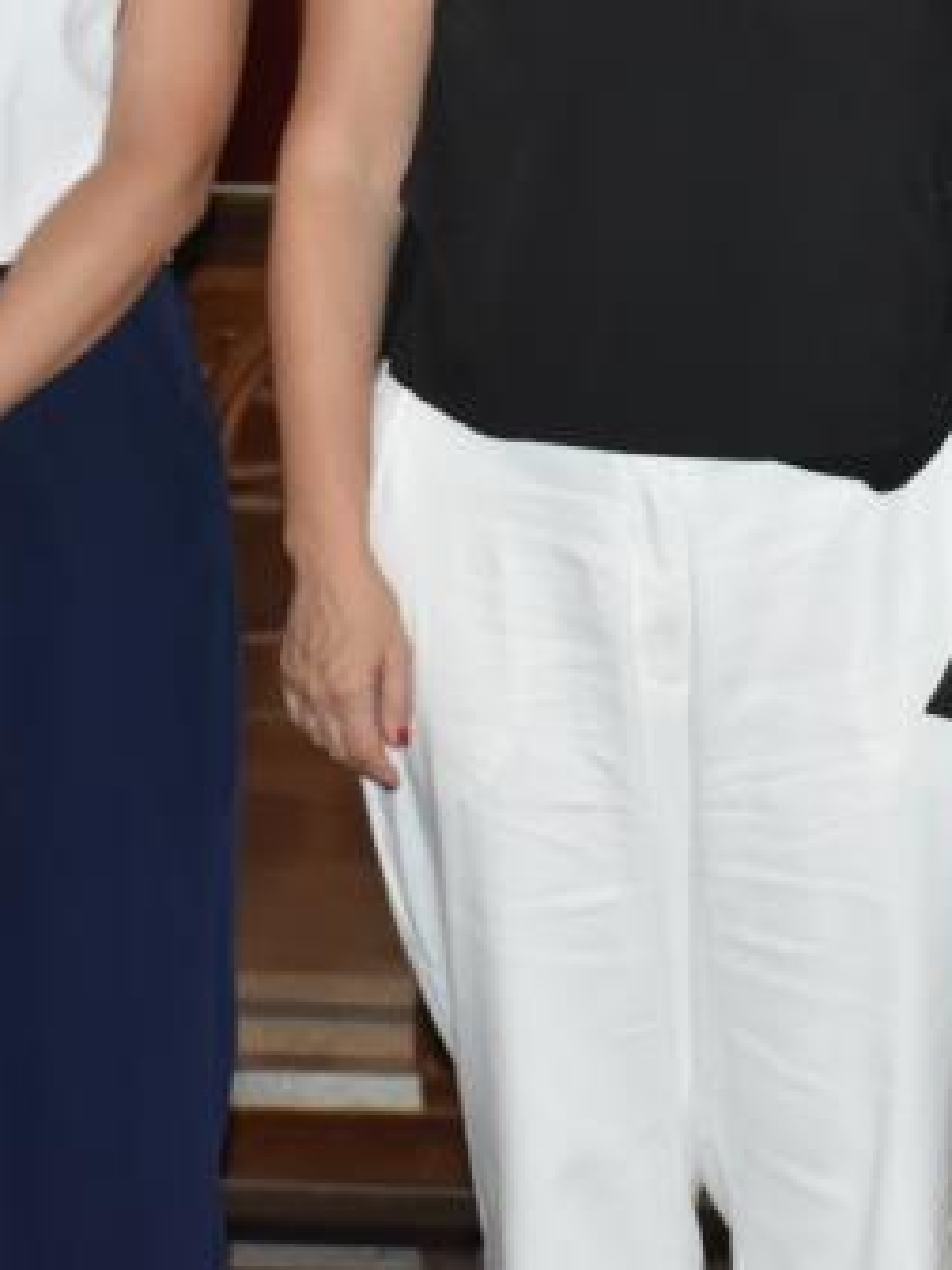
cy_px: 21
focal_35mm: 220
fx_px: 8067
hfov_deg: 6.7
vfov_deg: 8.9
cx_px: 1352
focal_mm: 50
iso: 1600
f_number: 5.6
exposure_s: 1/60
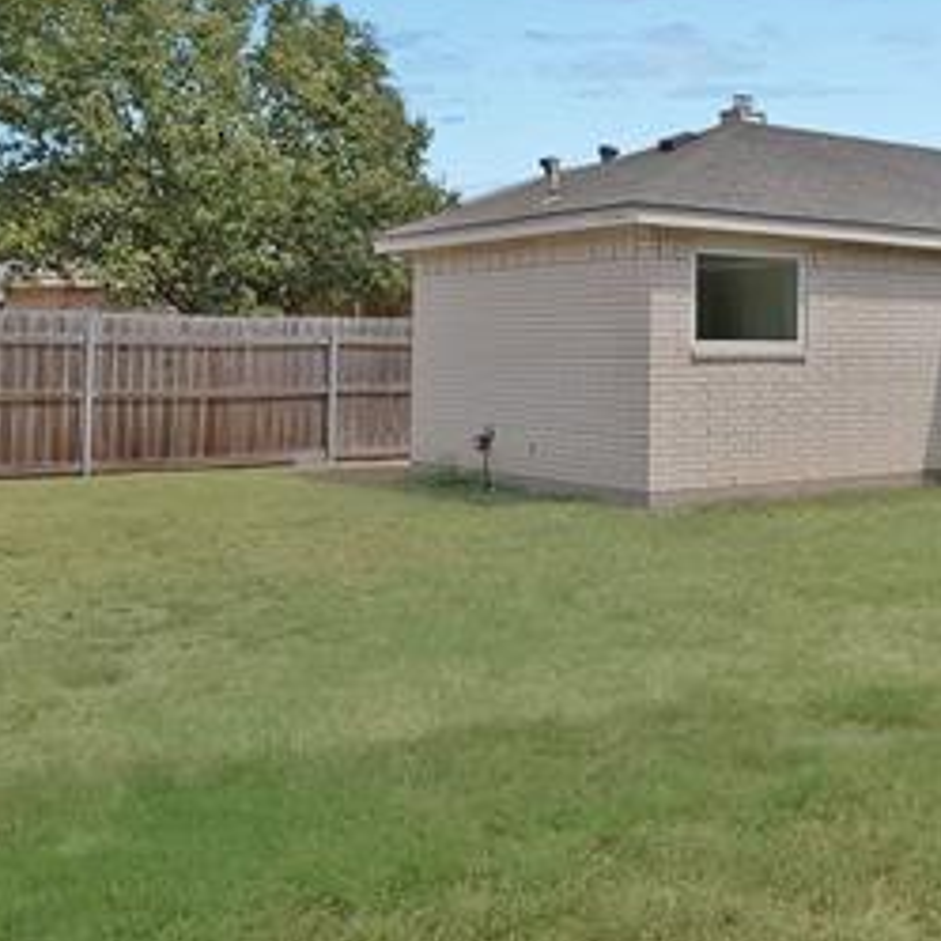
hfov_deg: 32.9
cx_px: 1130
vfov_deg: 39.6
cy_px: 327
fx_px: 1292
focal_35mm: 42
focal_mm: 12
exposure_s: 1/80
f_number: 9
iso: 640
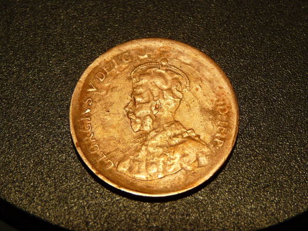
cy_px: 116
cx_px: 154
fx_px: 1094
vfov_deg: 12.0
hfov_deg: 16.0
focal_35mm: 123
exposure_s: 1/50
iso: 100
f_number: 3.4
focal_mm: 12.4
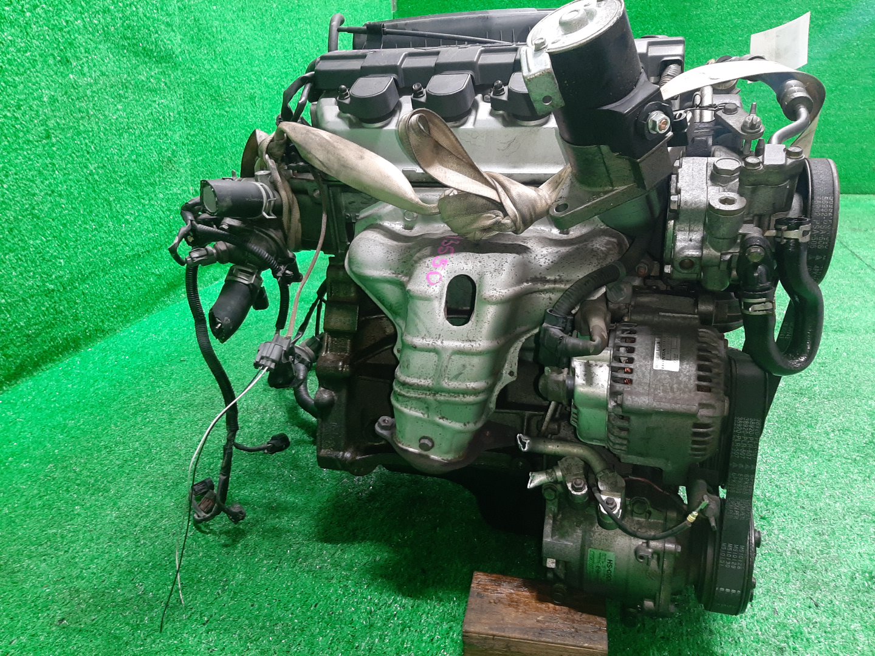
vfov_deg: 53.1
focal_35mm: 26
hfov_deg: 67.3
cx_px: 438
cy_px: 328
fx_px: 657
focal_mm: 3.93
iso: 183
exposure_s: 1/33
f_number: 1.7
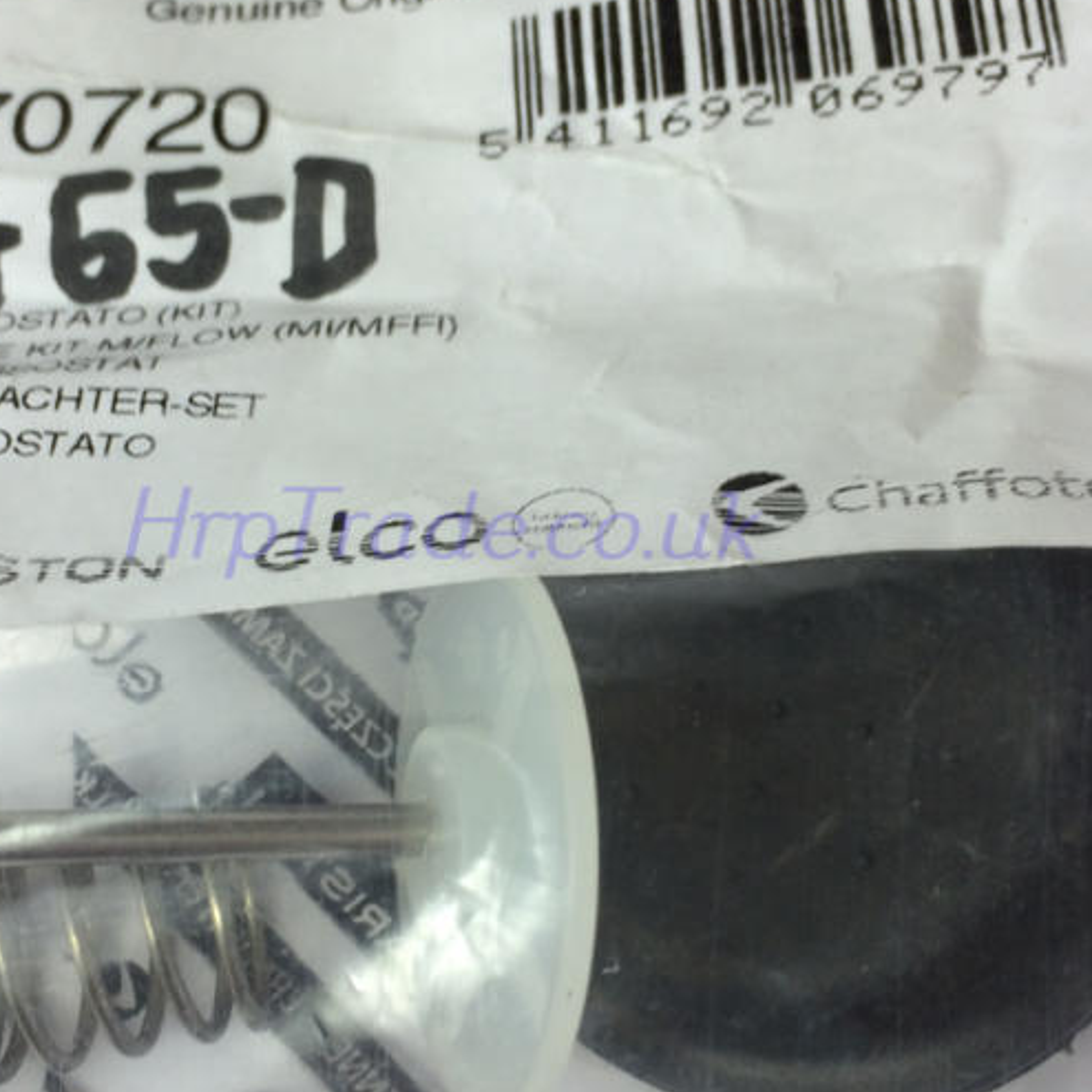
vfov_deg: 31.1
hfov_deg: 31.0
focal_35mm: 55
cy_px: 533
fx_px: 1963
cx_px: 444
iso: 40
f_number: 2.2
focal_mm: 4.12
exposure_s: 1/120
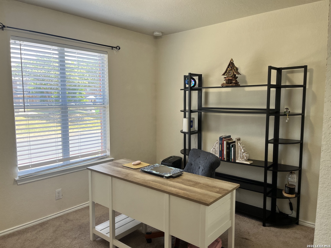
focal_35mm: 26
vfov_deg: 53.1
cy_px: 124
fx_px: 249
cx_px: 166
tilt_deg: -6.3
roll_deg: -0.9
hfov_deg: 67.3
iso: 64
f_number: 1.6
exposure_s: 1/120
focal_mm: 5.1
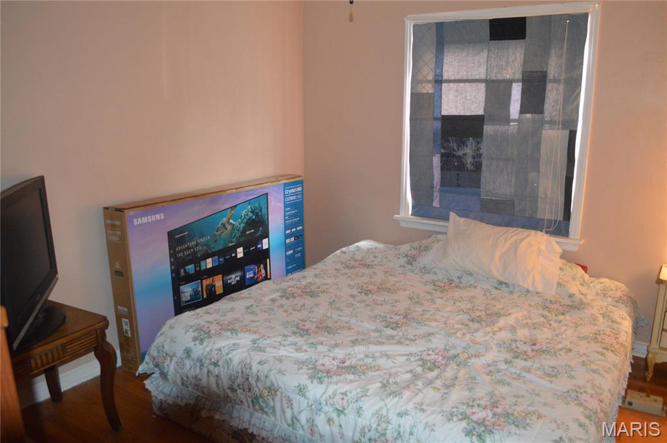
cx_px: 334
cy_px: 222
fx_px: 500
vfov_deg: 47.8
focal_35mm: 27
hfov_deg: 67.4
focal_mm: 18
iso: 2200
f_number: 3.5
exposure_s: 1/60
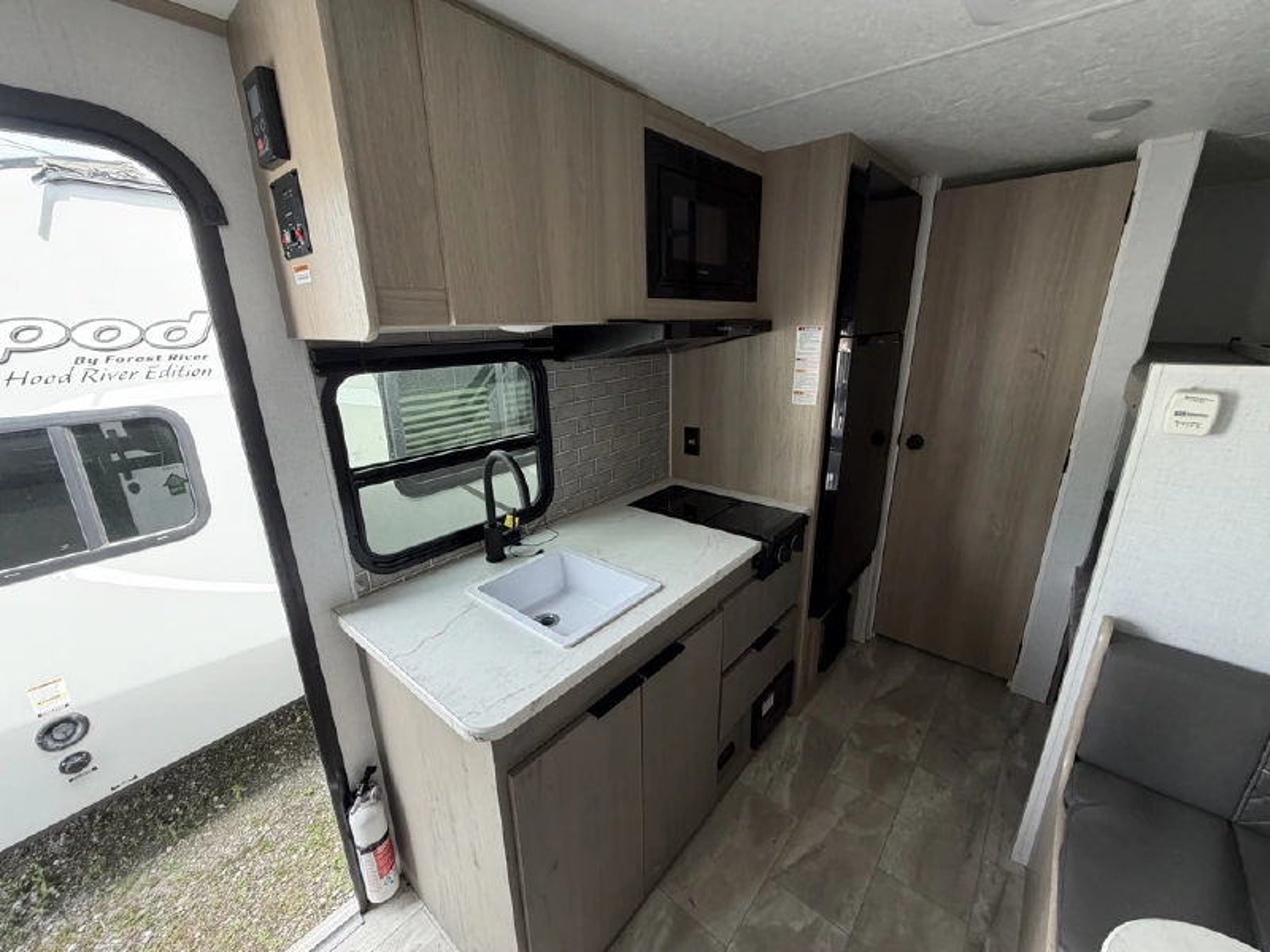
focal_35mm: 14
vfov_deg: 85.7
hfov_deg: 102.1
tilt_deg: -15.0
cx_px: 635
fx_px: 514
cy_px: 476
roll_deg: +0.2
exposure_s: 1/121
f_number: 2.2
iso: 125
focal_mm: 2.22
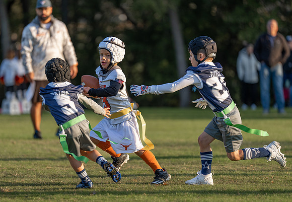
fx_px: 2080
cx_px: 110
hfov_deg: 8.0
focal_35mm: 254
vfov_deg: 5.6
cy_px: 104
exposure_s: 1/1000
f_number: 2.8
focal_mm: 200
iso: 125
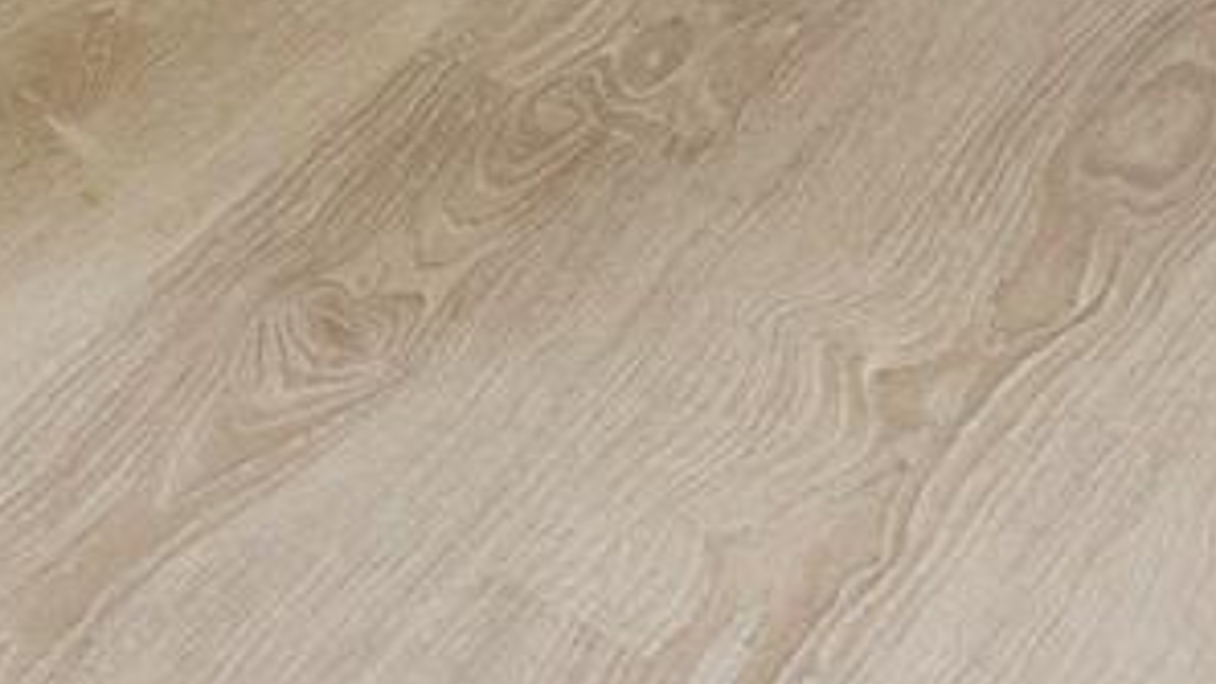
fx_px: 3396
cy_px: -2087
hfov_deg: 13.9
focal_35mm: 105
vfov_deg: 7.6
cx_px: -1752
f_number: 7.1
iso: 200
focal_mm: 14.6
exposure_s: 1/3
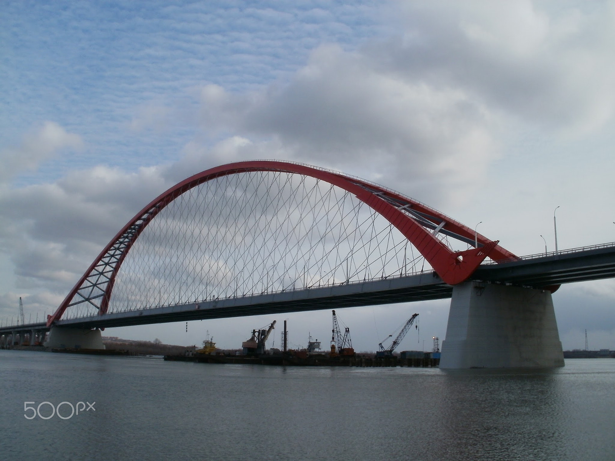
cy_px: 230
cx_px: 308
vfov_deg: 39.7
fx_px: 640
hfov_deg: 51.4
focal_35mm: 36
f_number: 5.6
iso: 100
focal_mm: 6.3
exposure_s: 1/640
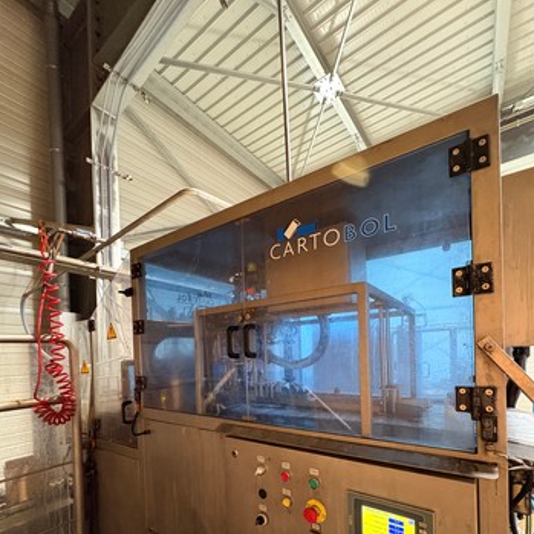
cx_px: 272
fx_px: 297
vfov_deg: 81.1
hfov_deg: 84.0
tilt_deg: -0.8
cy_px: 357
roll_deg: +1.6
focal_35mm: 17
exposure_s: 1/50
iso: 800
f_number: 2.2
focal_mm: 2.22
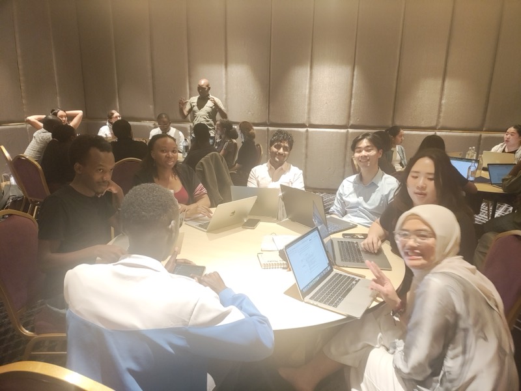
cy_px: 196
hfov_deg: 69.4
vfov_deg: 54.9
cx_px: 260
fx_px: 376
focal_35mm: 25
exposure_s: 1/33.3
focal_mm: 4.71
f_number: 1.7
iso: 1213
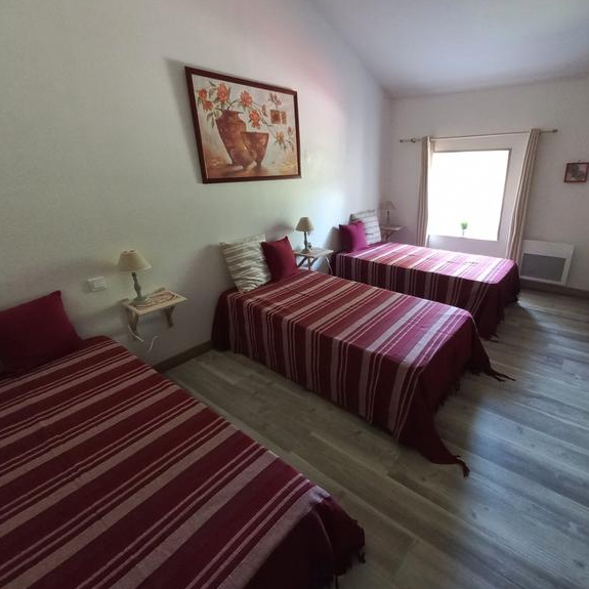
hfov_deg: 86.2
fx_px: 308
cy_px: 287
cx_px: 357
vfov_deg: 87.4
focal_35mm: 16
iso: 250
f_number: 2.2
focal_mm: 1.42
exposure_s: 1/14
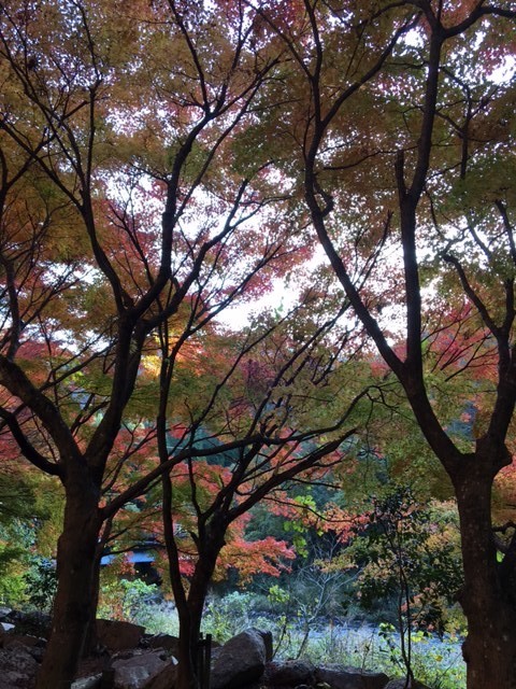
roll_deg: +0.4
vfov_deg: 61.7
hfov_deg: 48.2
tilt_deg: +19.8
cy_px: 344
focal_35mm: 29
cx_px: 258
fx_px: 576
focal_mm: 4.15
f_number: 2.2
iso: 25
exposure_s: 1/60
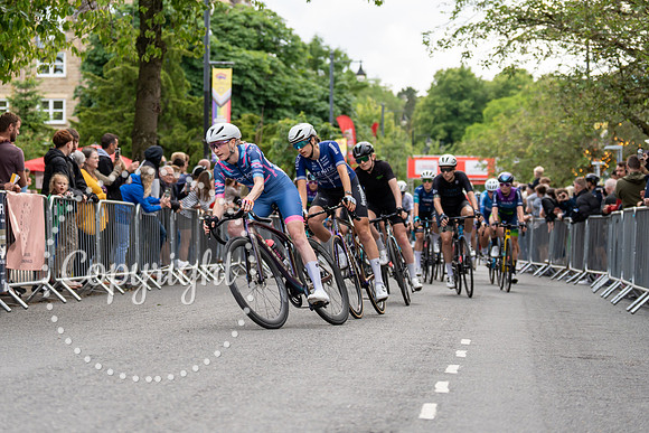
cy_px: 134
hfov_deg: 20.4
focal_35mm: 100
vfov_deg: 13.7
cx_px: 254
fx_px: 1797
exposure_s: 1/500
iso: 500
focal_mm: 70
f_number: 2.8
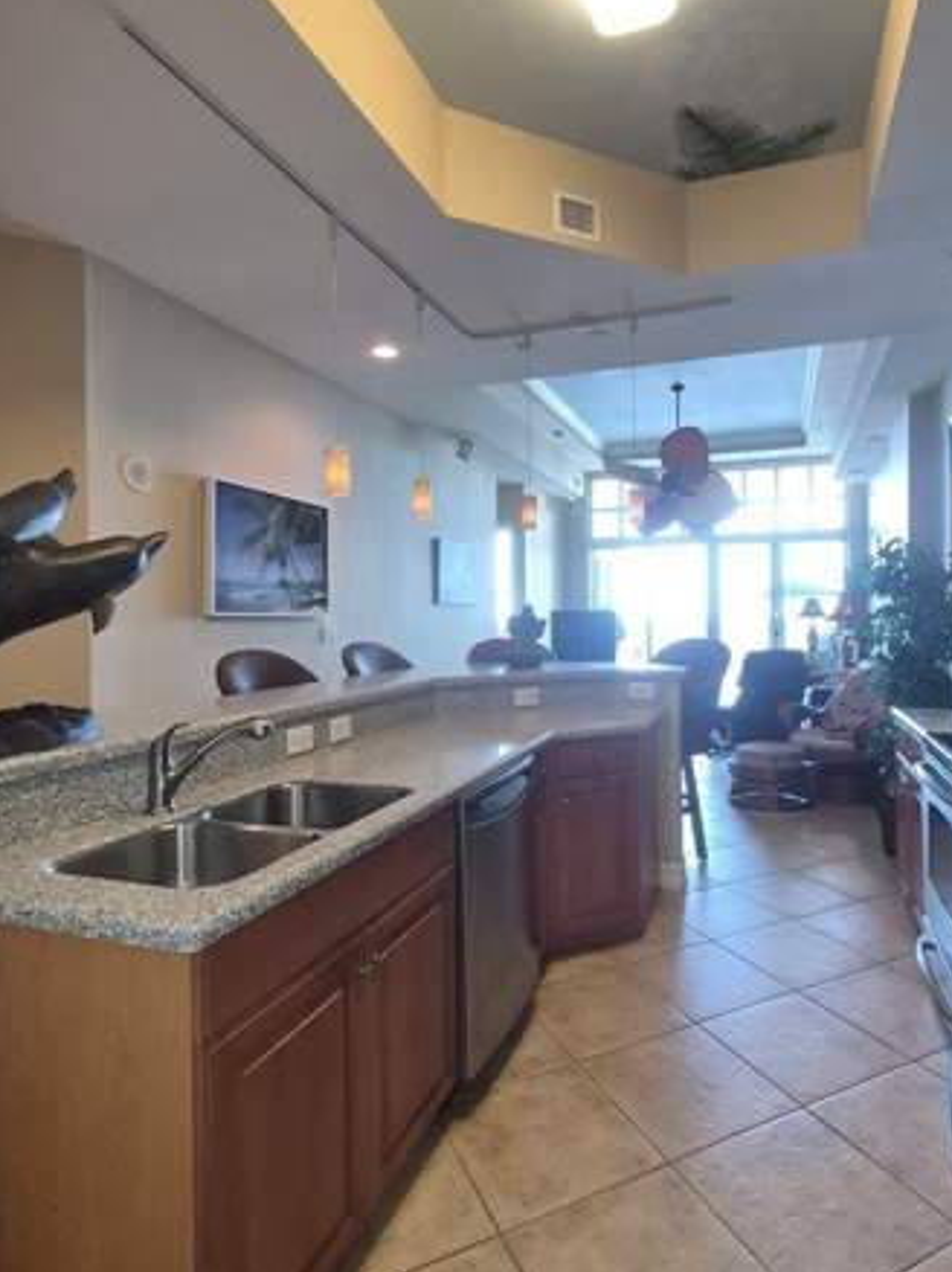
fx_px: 697
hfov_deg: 68.6
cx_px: 499
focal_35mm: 19
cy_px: 590
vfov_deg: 84.6
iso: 125
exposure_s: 1/60
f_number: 2.2
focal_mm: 1.74
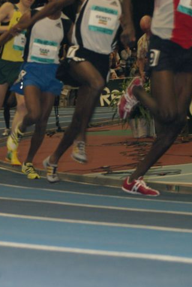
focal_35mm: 163
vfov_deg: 12.6
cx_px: 76
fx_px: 1301
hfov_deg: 8.4
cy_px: 60
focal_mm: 65
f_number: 6.3
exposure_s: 1/125
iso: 800
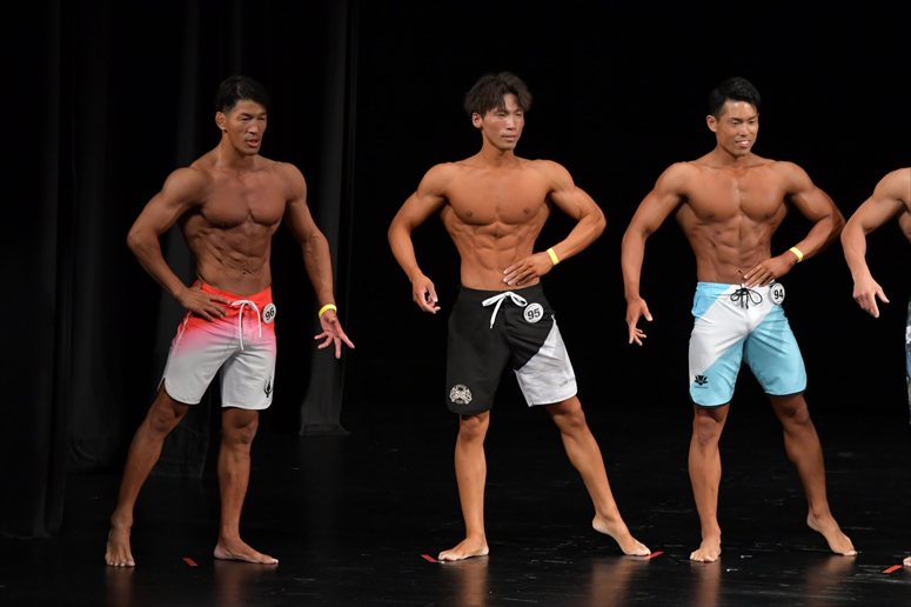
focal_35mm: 255
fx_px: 6450
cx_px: 456
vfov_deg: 5.4
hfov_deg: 8.1
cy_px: 304
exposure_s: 1/400
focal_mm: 170
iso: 3200
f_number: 5.6
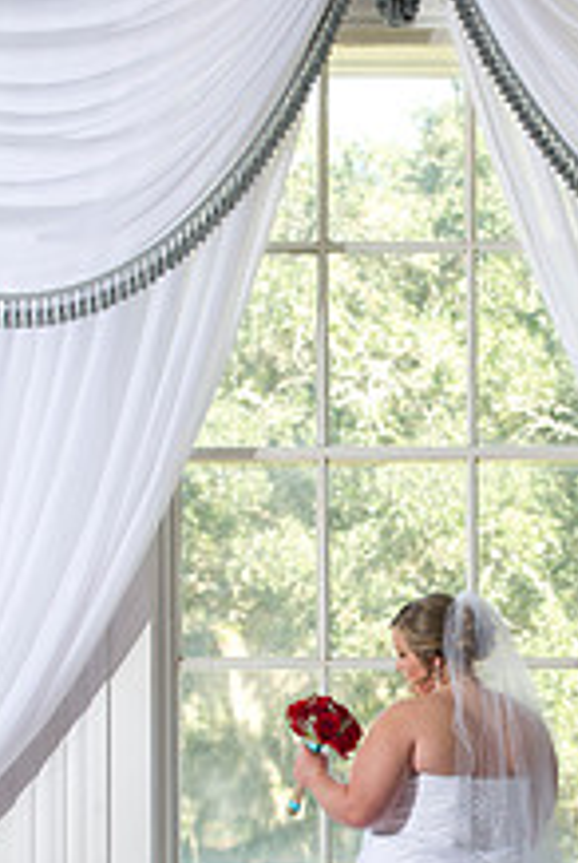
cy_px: 602
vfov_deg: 11.6
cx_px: 418
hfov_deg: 7.8
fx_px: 4249
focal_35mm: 177
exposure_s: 1/125
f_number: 4
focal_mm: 86
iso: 400
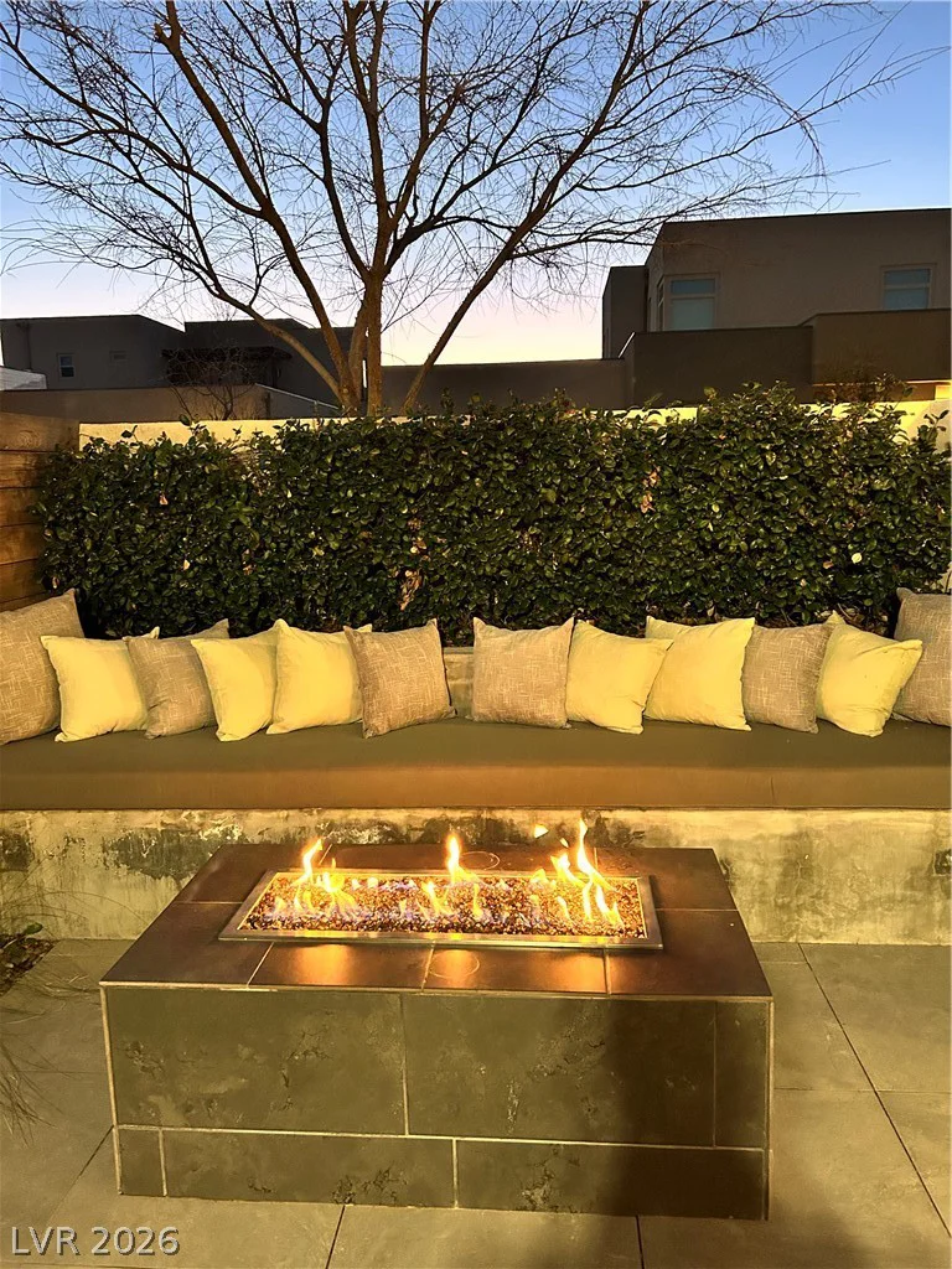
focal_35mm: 26
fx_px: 953
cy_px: 634
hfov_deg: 53.1
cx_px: 476
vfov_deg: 67.3
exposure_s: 1/30
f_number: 1.5
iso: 500
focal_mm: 5.7
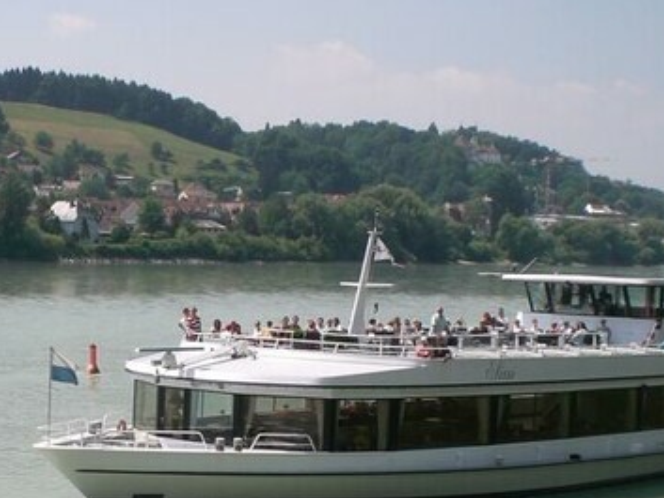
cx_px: 113
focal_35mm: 86
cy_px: 500
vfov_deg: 16.8
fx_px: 1650
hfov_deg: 22.4
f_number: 4.4
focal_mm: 6.3
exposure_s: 1/640
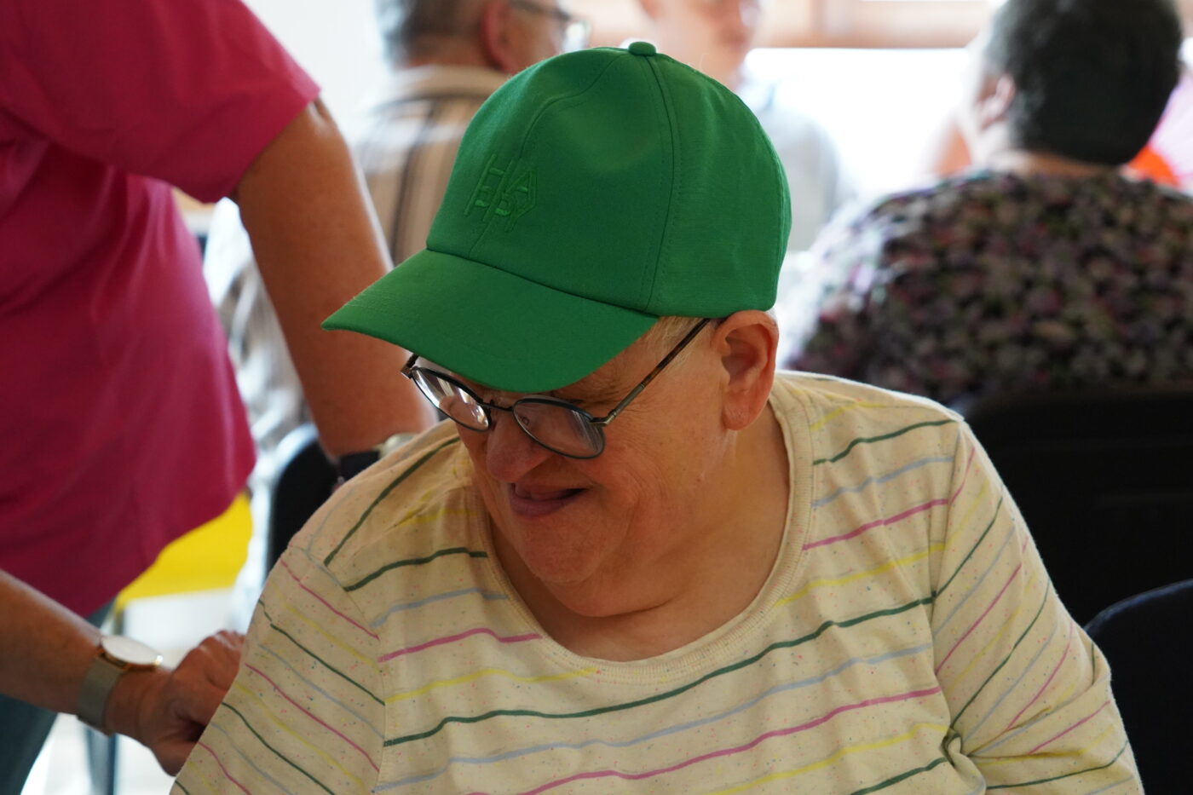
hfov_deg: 21.2
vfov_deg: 14.2
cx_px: 596
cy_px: 398
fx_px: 3181
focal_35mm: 96
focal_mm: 96
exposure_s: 1/160
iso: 8000
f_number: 5.6
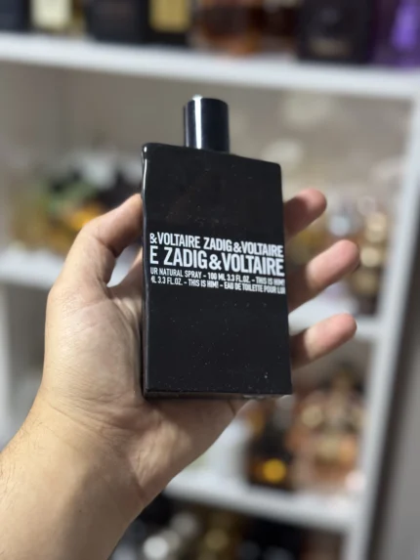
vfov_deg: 39.6
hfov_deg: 30.3
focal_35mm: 48
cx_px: 210
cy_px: 280
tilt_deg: -24.9
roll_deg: -1.9
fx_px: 776
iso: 250
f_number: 1.78
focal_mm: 6.76
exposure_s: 1/50
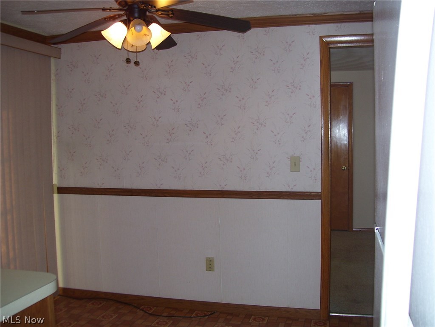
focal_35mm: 36
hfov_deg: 51.4
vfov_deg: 39.7
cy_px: 164
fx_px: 452
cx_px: 218
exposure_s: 1/60
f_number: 2.7
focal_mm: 6
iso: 80
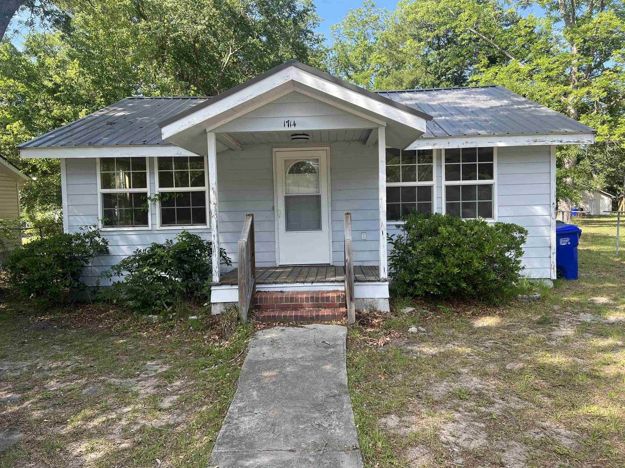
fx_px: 469
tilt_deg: -3.3
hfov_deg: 67.3
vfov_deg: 53.1
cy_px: 234
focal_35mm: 26
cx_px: 312
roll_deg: +2.0
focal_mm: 5.7
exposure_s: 1/887
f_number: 1.5
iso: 50
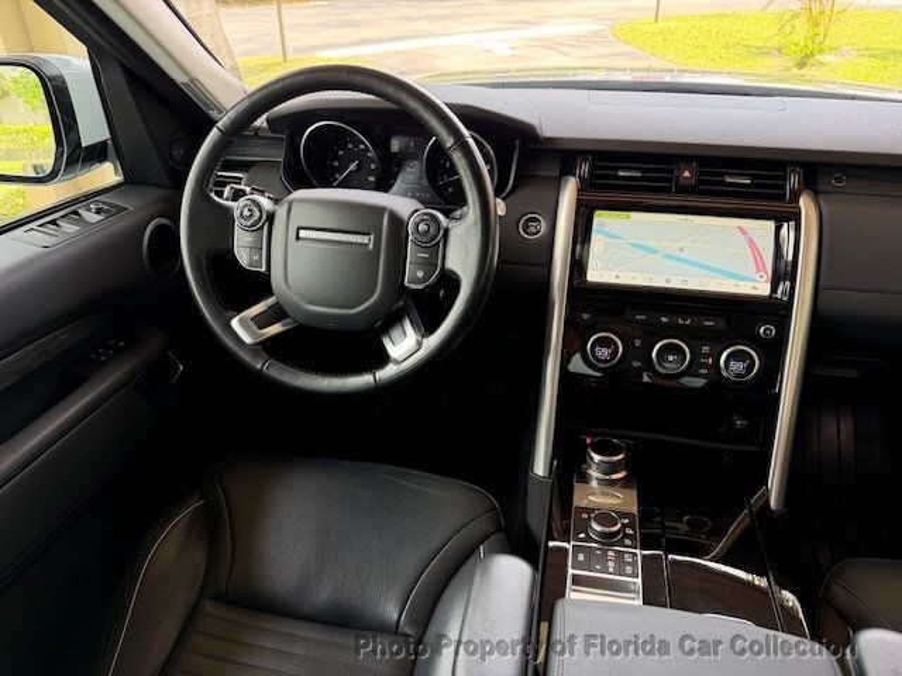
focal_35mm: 24
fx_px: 625
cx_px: 451
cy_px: 338
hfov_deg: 71.6
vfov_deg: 56.8
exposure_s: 1/121
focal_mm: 6.76
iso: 160
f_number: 1.78
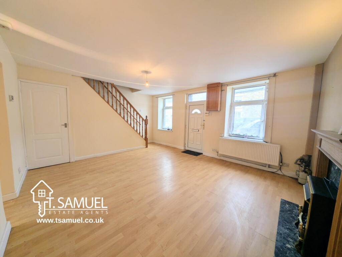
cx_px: 171
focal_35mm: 12
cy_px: 128
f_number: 1.95
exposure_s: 1/100
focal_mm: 2.23
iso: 61
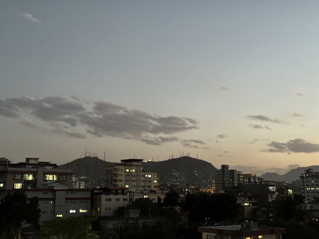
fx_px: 442
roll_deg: +0.2
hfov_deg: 39.7
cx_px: 160
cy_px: 120
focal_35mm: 48
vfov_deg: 30.3
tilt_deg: +9.9
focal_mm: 6.86
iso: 320
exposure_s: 1/12
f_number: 1.78
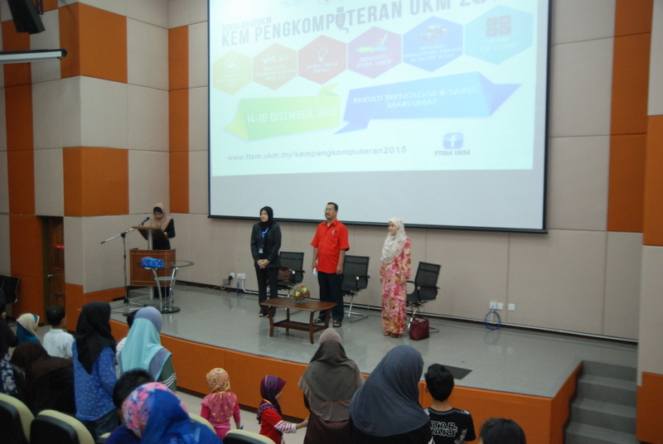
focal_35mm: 30
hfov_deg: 61.9
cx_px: 332
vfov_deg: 43.7
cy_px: 222
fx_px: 553
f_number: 3.2
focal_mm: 20
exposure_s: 1/125
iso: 1250
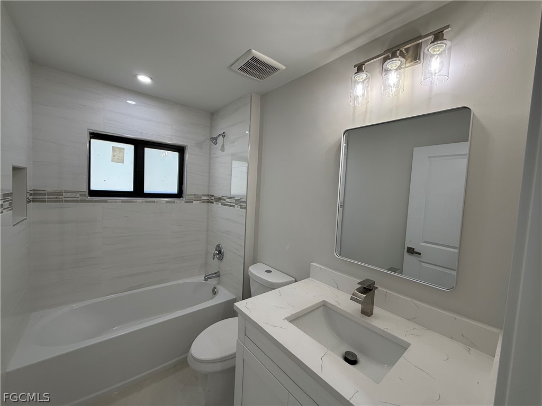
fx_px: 219
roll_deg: -2.9
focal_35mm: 14
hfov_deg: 102.1
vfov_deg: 85.7
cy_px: 203
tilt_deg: -3.2
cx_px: 271
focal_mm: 2.22
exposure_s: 1/120
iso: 80
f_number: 2.2
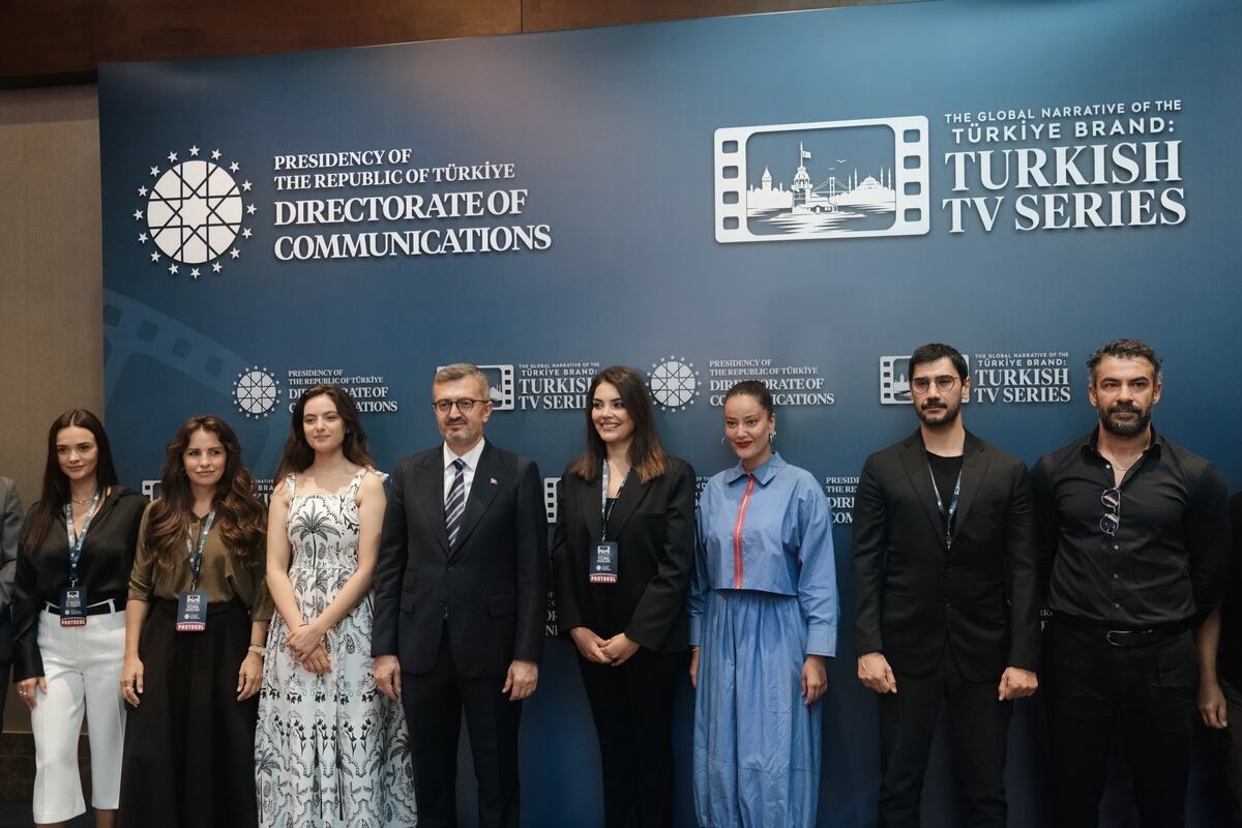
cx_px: 621
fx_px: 1104
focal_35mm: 32
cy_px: 414
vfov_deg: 41.1
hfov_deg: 58.7
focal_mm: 21.4
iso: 3200
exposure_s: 1/75
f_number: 3.2
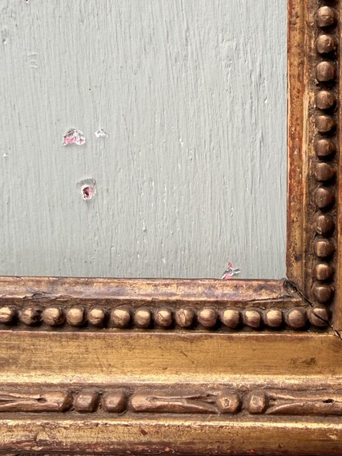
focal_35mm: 45
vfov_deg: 41.9
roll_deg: -0.8
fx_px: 593
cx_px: 301
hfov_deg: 30.9
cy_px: 265
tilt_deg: -5.2
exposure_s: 1/100
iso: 64
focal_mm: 2.22
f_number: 2.2
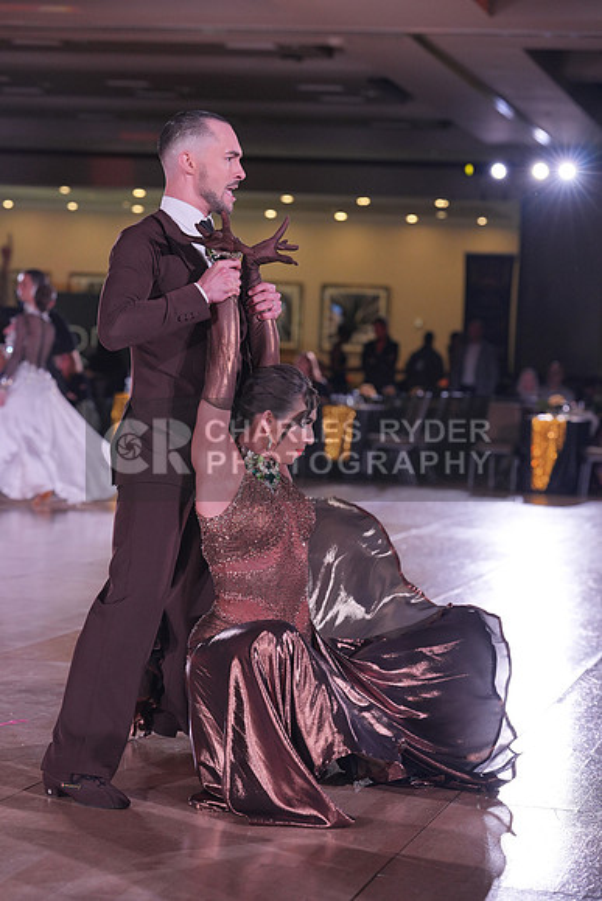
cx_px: 301
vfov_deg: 22.4
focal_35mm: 91
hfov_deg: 15.0
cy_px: 450
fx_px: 2281
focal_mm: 91
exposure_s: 1/400
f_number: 4
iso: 1250
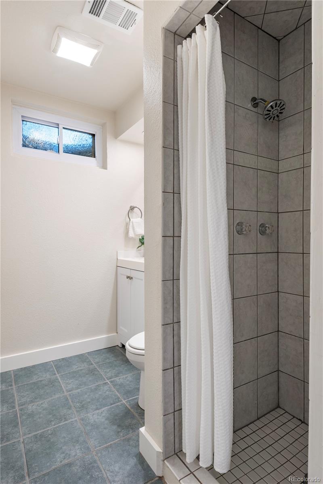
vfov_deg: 86.9
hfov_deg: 64.6
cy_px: 242
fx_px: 256
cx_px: 162
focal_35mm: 19
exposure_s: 1/20
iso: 250
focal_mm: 19
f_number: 11
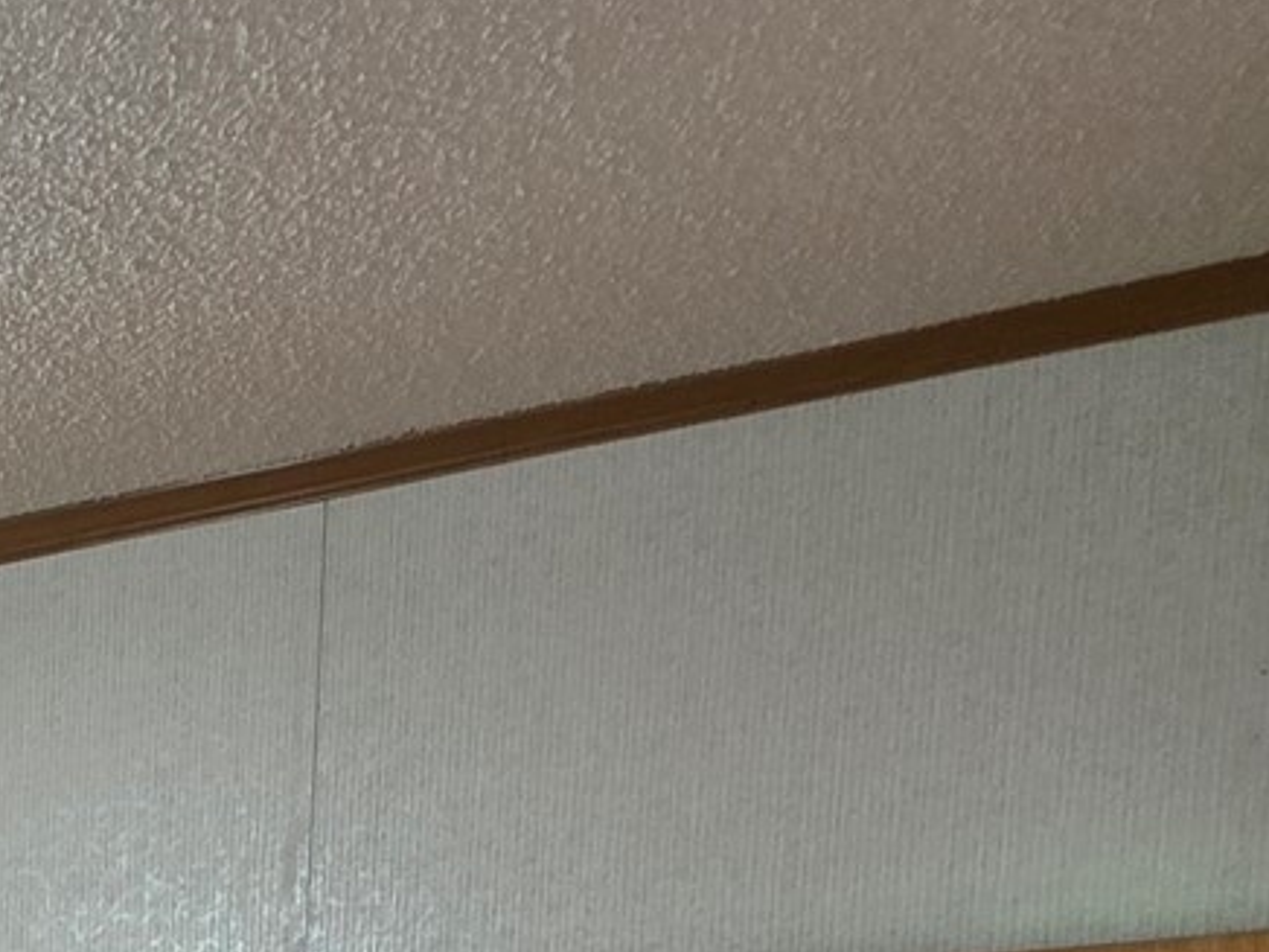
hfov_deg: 23.7
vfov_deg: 19.4
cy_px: 1610
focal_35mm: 61
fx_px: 2236
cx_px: -728
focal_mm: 2.2
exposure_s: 1/60
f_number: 1.9
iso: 160
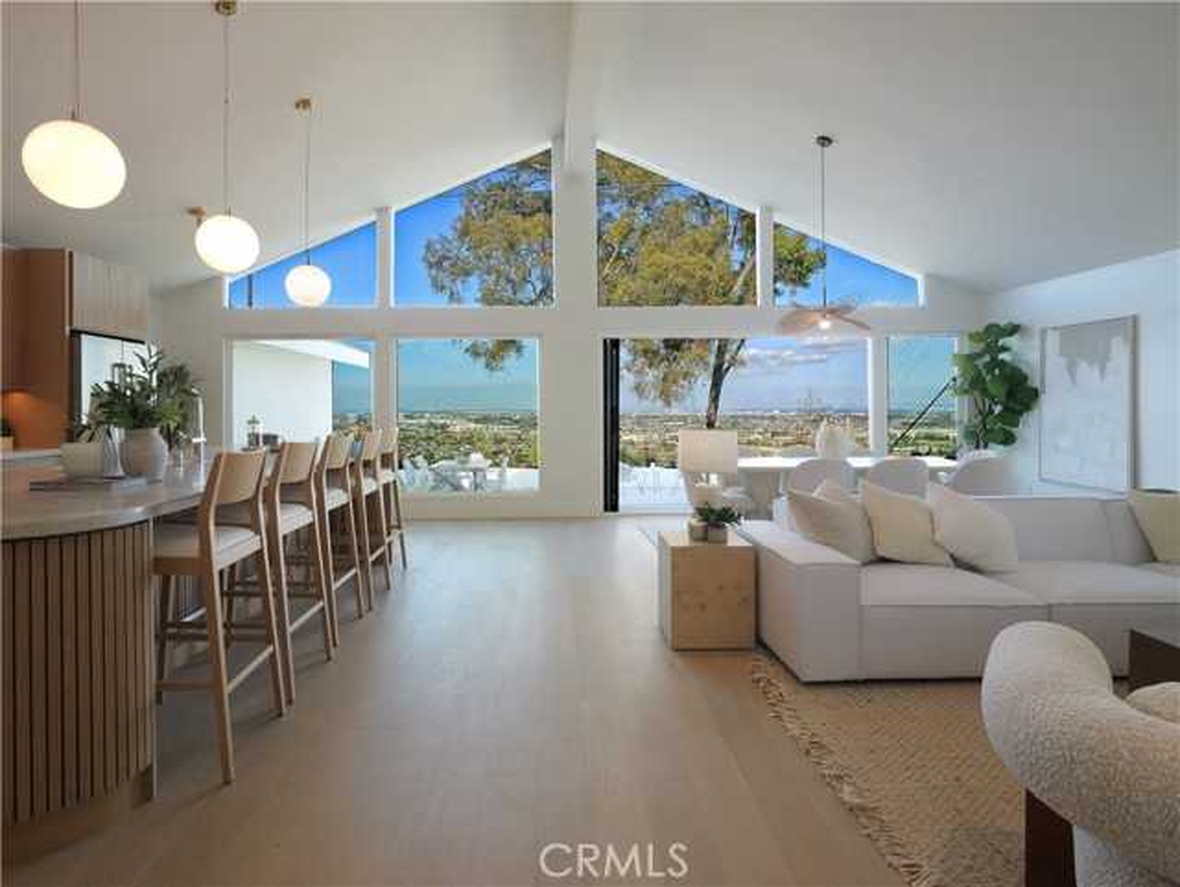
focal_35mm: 18
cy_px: 444
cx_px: 590
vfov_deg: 71.7
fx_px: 614
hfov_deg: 87.7
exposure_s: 1/60
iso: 500
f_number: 8
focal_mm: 9
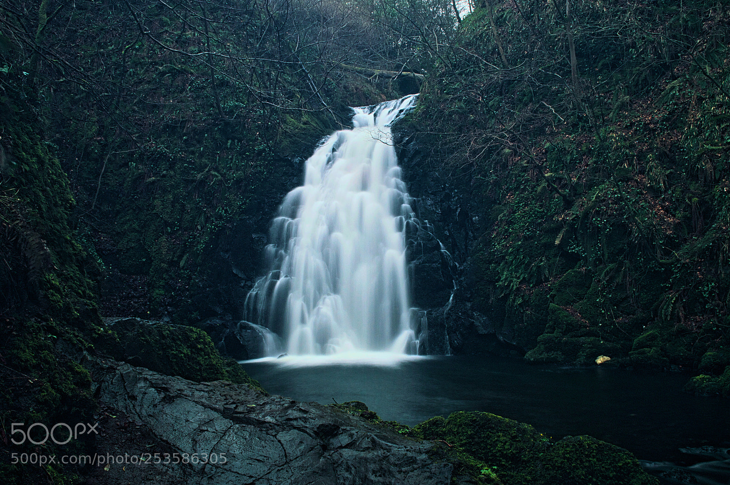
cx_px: 357
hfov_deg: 51.9
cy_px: 246
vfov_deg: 35.9
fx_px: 750
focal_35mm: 37
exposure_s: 6
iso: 100
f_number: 14
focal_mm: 24
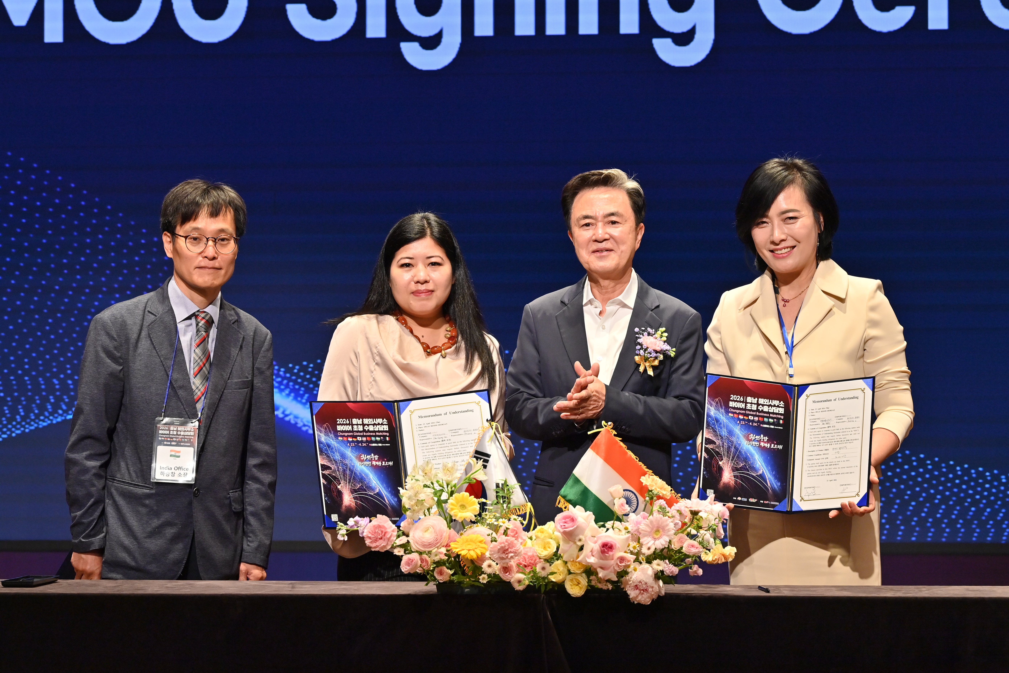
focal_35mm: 100
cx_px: 504
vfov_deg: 13.7
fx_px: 2803
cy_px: 336
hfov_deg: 20.4
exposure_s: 1/320
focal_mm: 100
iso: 1000
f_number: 7.1
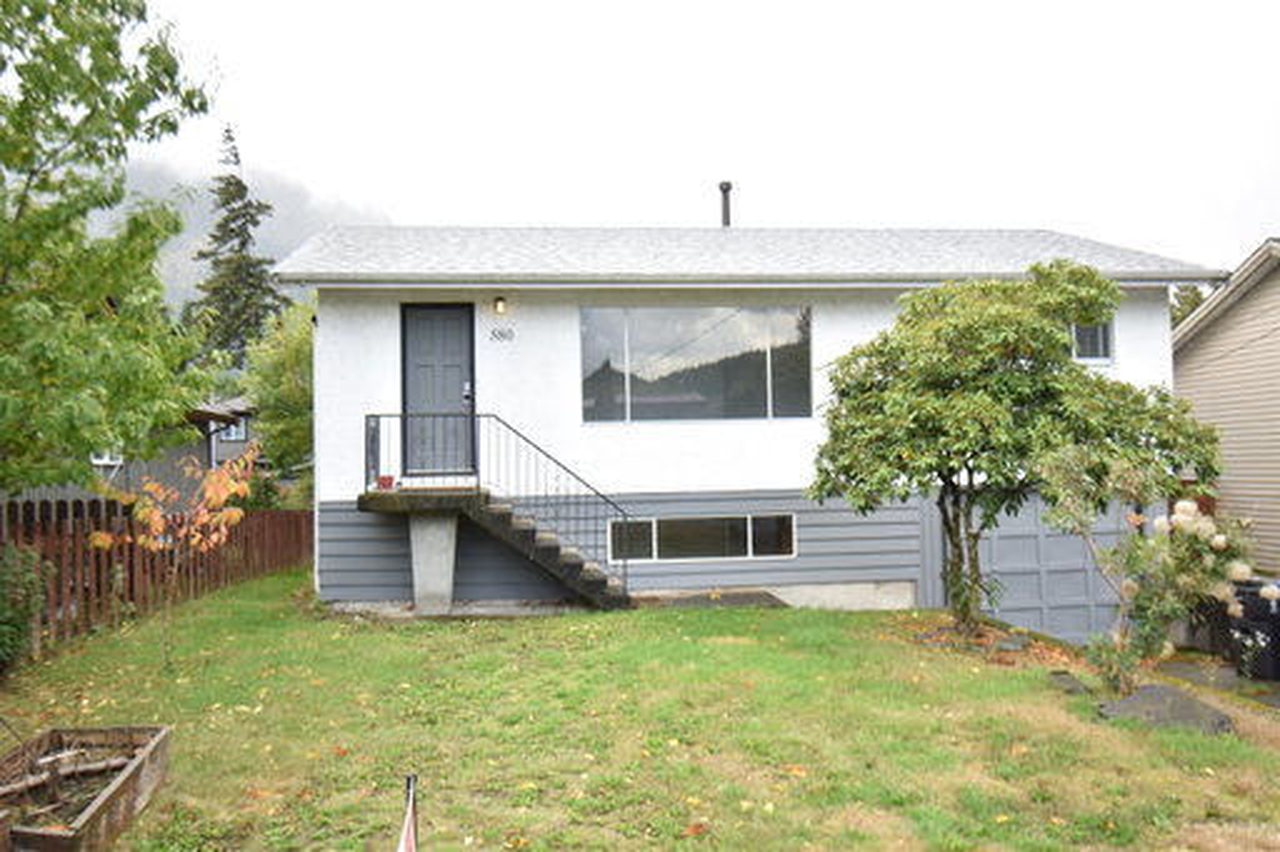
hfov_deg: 61.9
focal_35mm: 30
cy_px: 426
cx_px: 640
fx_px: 1066
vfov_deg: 43.6
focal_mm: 20
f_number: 5.6
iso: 100
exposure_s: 1/13
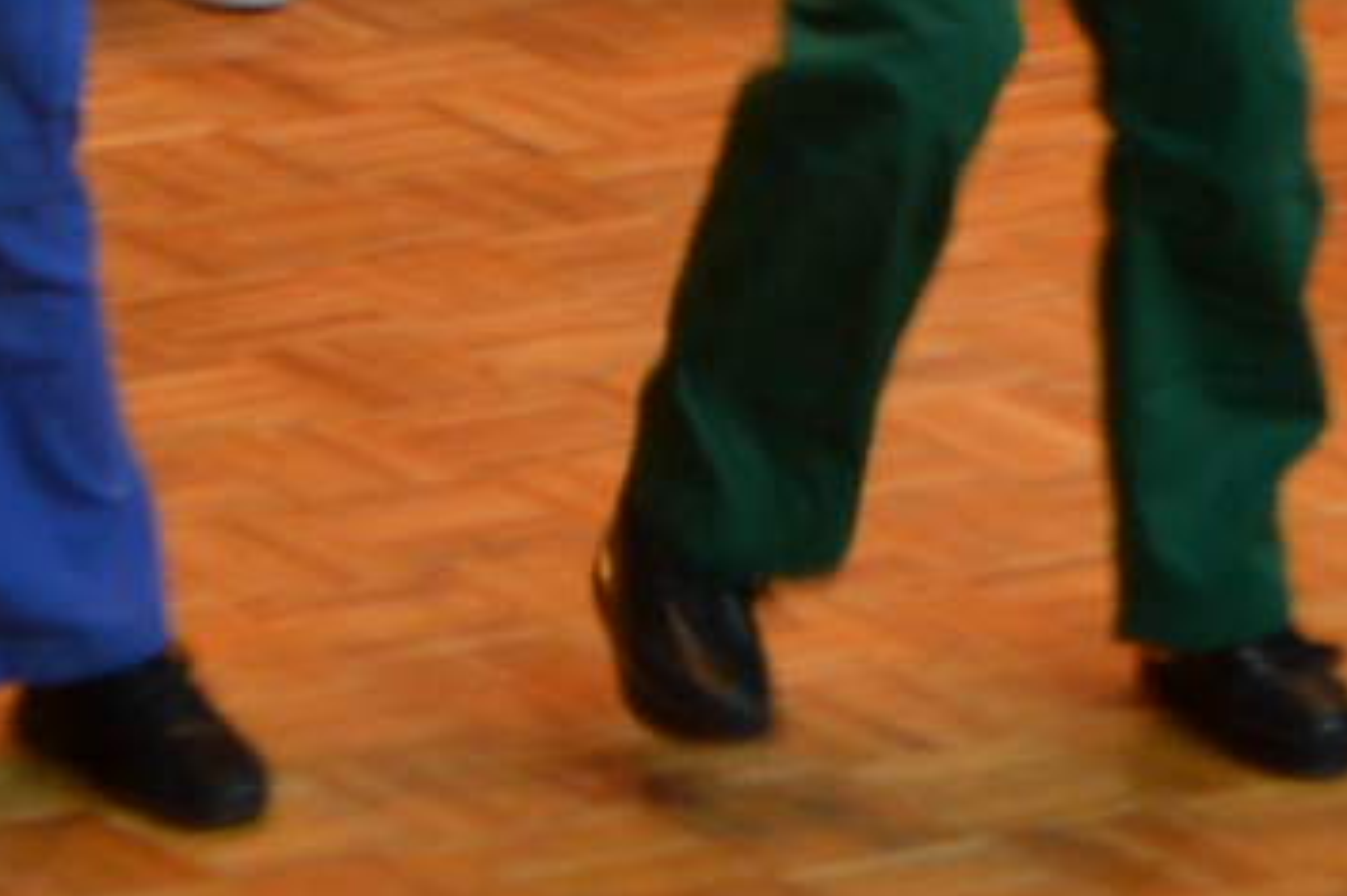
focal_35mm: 479
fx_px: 17910
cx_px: 1263
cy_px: -1310
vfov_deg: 2.8
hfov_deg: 4.3
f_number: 5.6
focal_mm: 55
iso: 560
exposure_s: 1/60
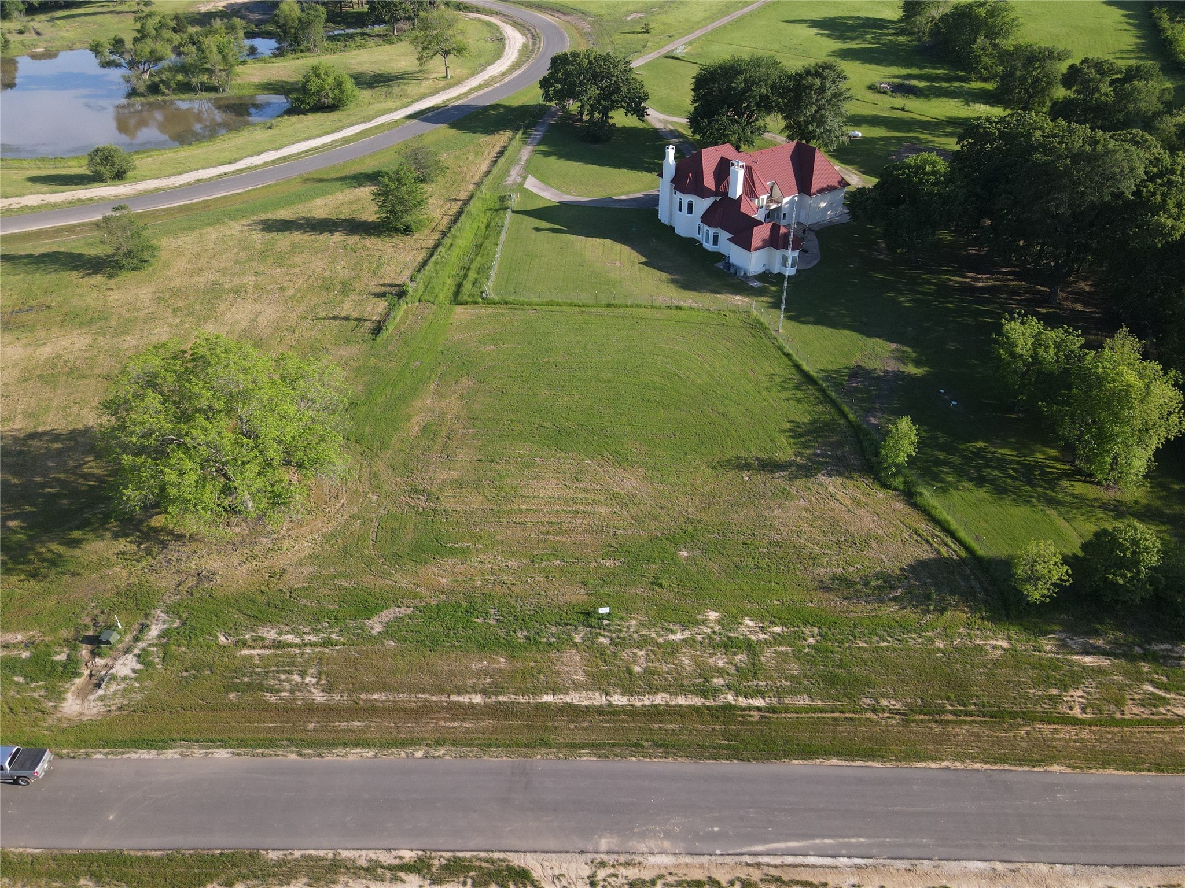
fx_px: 822
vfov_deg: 56.8
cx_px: 592
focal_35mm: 24
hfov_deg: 71.6
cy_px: 444
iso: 400
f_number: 2.8
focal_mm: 4.5
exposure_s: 1/15
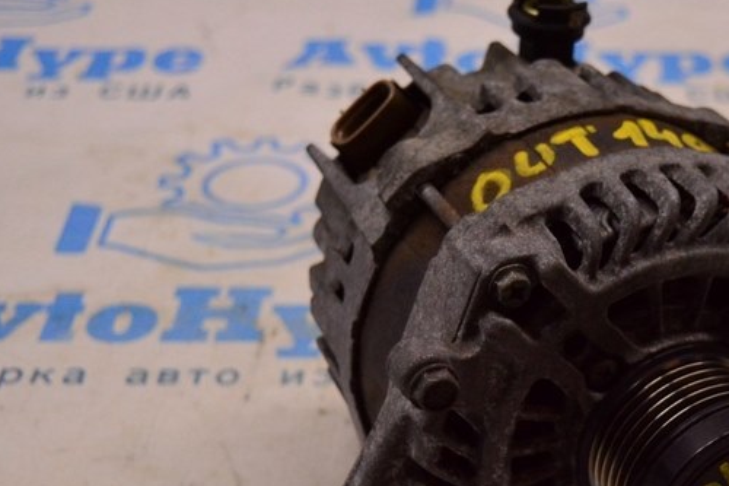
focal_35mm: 89
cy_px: 313
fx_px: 1802
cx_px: 601
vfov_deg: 15.3
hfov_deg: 22.5
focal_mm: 29
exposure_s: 1/400
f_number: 4.2
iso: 1600
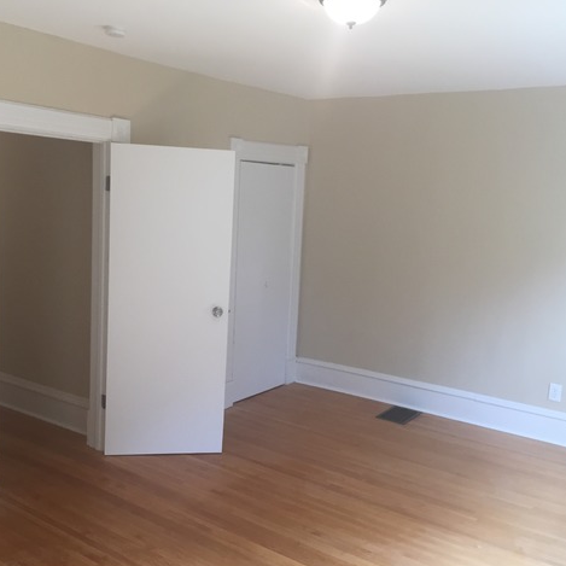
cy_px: 286
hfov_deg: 47.2
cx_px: 275
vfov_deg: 47.2
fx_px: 647
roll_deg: -2.5
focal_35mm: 35
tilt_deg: -8.0
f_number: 2.2
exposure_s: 1/30
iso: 32
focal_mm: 4.15
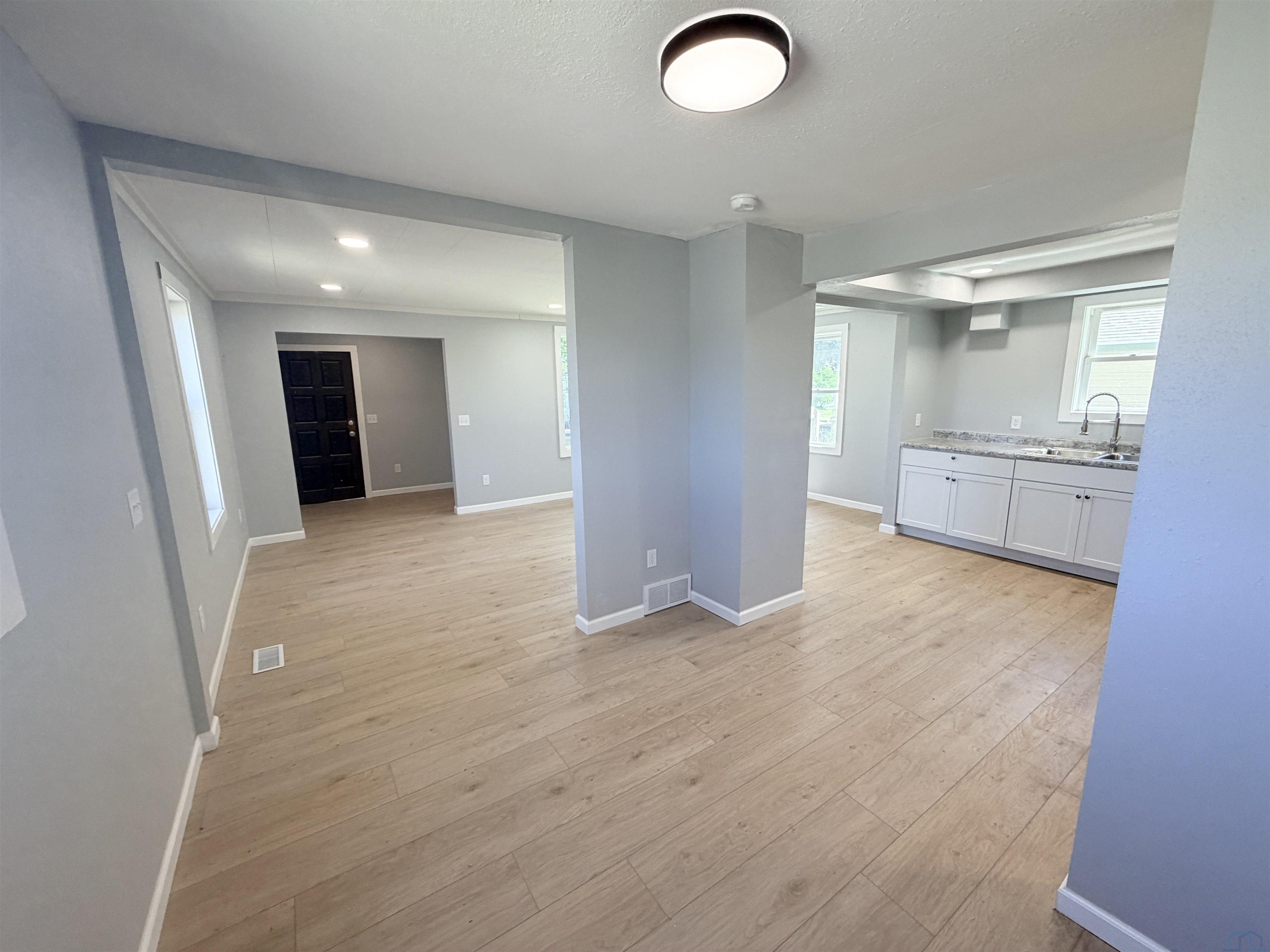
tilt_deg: -10.7
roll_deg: +1.4
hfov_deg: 102.1
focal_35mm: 14
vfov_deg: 85.7
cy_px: 476
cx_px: 635
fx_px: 514
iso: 125
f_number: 2.2
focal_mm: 2.22
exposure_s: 1/120
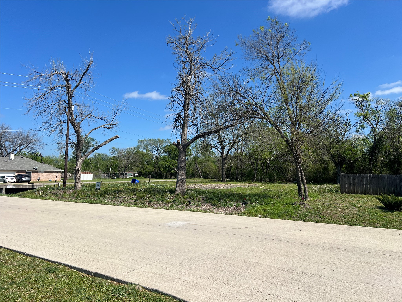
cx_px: 201
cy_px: 151
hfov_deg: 67.3
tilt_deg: +4.7
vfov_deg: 53.1
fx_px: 302
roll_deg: +0.5
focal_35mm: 26
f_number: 1.5
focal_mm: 5.7
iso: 50
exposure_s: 1/5882
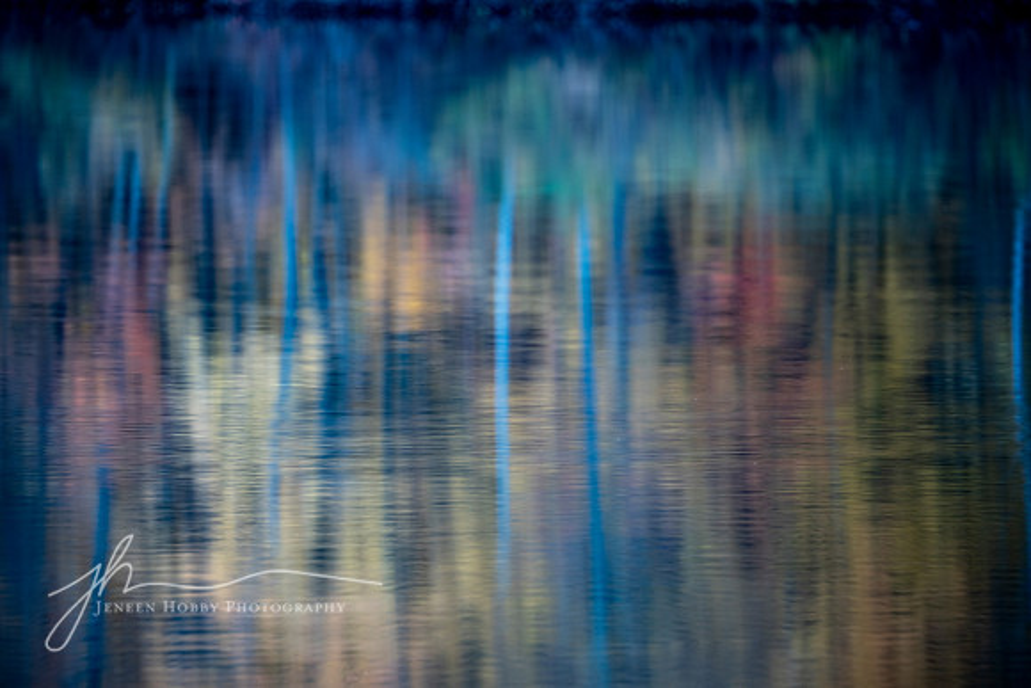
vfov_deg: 3.8
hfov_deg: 5.7
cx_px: 516
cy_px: 344
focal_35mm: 360
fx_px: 10312
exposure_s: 1/1.25
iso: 64
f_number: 4.5
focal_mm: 360
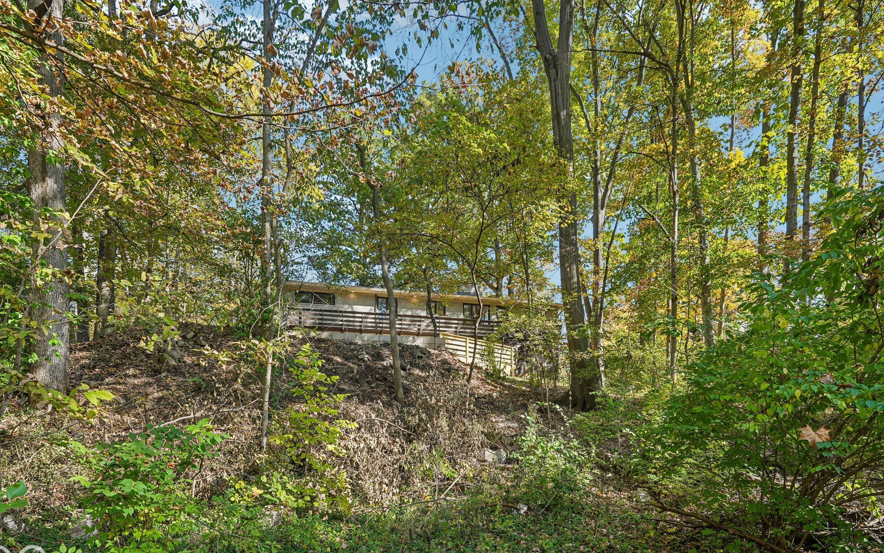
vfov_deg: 67.9
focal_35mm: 17
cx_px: 435
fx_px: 410
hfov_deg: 94.3
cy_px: 301
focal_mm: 16
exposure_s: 1/30
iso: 100
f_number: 8
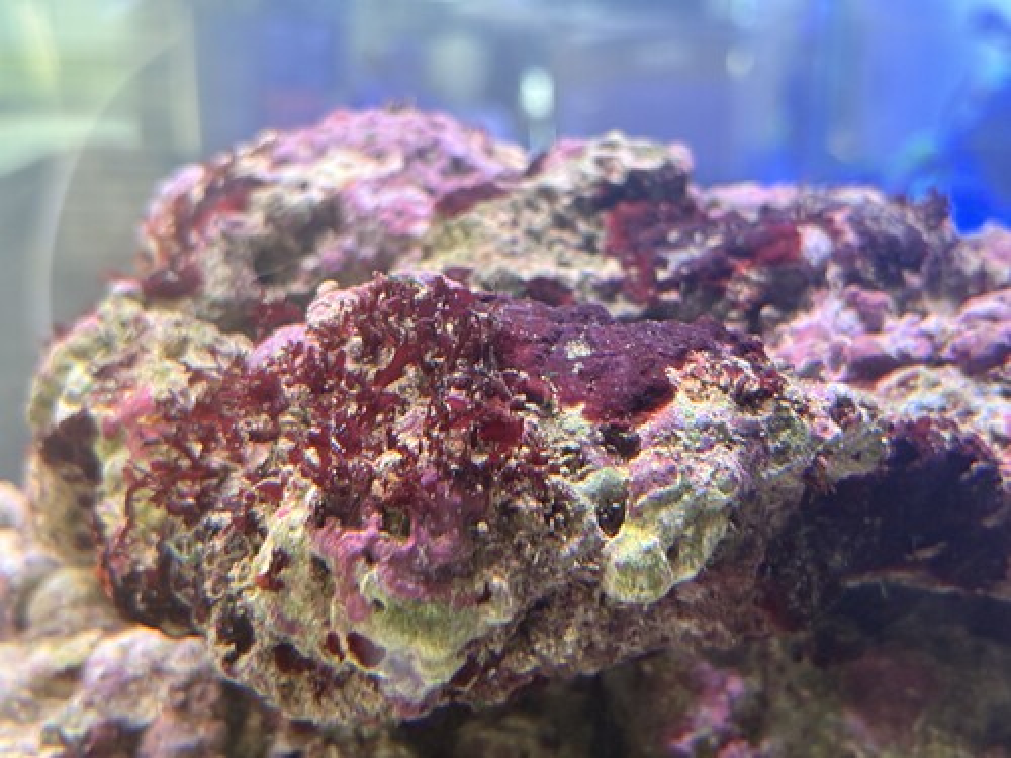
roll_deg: -2.5
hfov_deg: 36.8
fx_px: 1519
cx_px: 506
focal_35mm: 52
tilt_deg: -17.1
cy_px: 379
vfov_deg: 28.0
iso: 250
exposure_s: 1/31
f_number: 1.6
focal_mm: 5.96
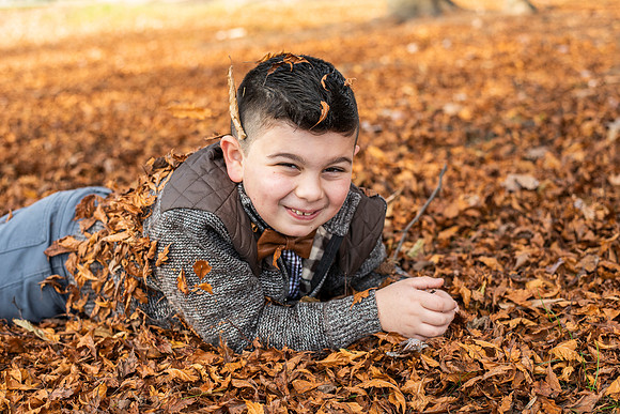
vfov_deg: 27.0
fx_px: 861
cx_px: 310
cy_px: 207
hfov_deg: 39.6
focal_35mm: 50
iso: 400
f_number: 3.5
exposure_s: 1/640
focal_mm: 50
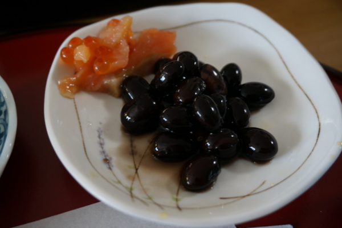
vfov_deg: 31.8
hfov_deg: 46.4
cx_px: 171
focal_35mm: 42
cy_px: 114
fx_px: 399
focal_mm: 28
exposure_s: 1/13
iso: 400
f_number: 4.5
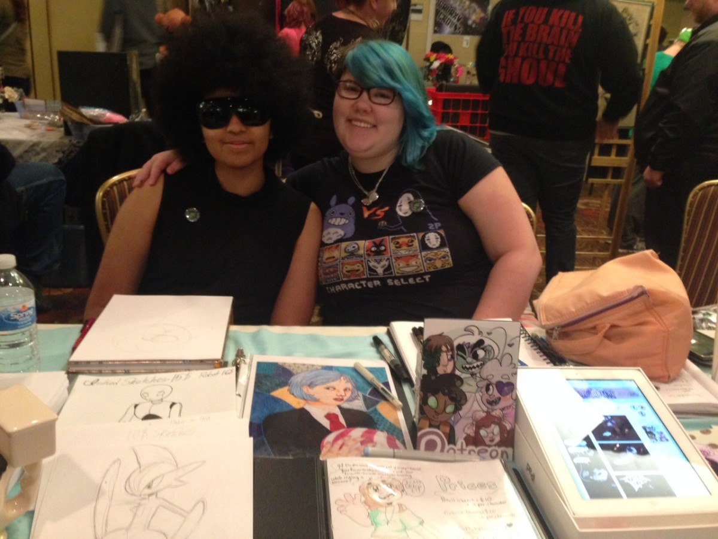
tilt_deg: -18.9
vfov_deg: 42.9
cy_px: 270
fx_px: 684
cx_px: 359
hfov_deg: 55.4
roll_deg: -2.5
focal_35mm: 33
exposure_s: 1/20
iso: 320
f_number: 2.4
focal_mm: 4.12
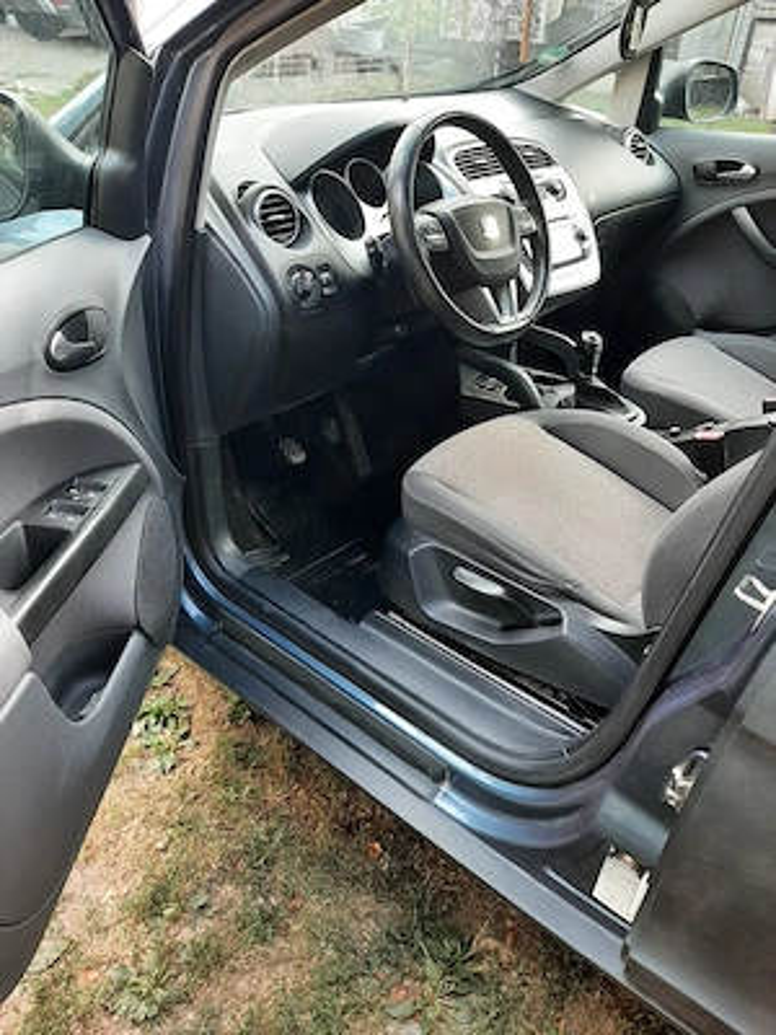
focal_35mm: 26
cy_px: 518
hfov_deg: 53.1
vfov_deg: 67.3
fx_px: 777
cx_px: 388
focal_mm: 3.93
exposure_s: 1/50
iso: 64
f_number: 1.7
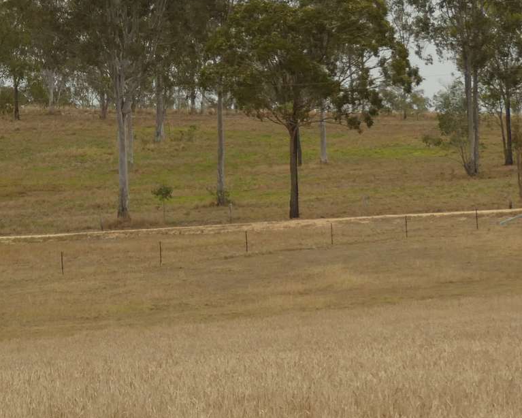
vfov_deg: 6.0
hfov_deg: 7.4
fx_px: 4002
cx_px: -77
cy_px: -11
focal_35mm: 259
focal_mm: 19
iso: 80
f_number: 5.1
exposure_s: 1/500
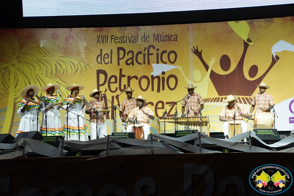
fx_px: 857
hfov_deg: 19.5
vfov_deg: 13.0
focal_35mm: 105
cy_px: 98
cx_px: 147
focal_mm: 70
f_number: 6.3
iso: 3200
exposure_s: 1/200
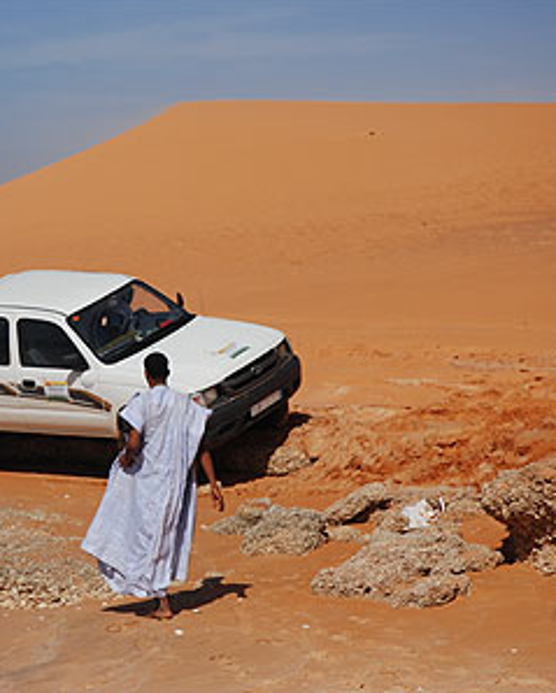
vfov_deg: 16.1
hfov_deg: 12.9
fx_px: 2444
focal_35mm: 119
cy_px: 345
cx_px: 126
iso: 200
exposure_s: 1/2000
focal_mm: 56
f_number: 6.3
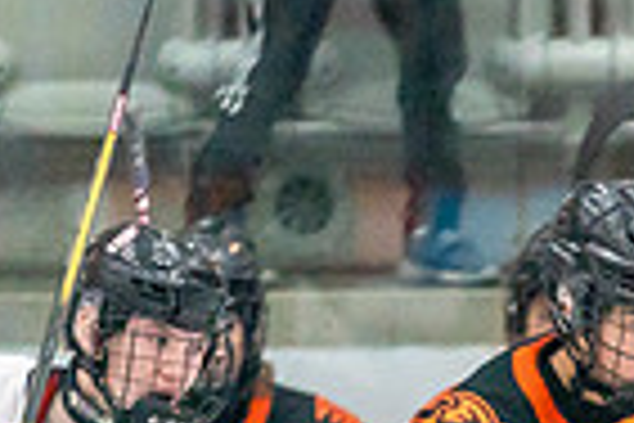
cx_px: 807
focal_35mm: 1108
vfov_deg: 1.2
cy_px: 853
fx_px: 19512
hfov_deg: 1.9
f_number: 2.8
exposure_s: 1/1250
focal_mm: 200
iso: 3200
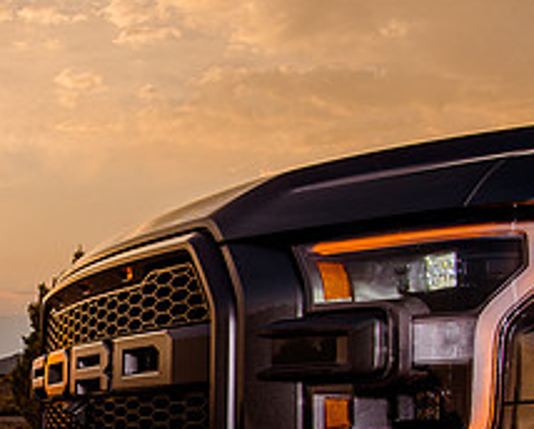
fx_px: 1314
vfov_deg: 18.3
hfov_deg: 22.3
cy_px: 364
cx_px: 37
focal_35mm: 83
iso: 200
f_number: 18
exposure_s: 1/50
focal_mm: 32
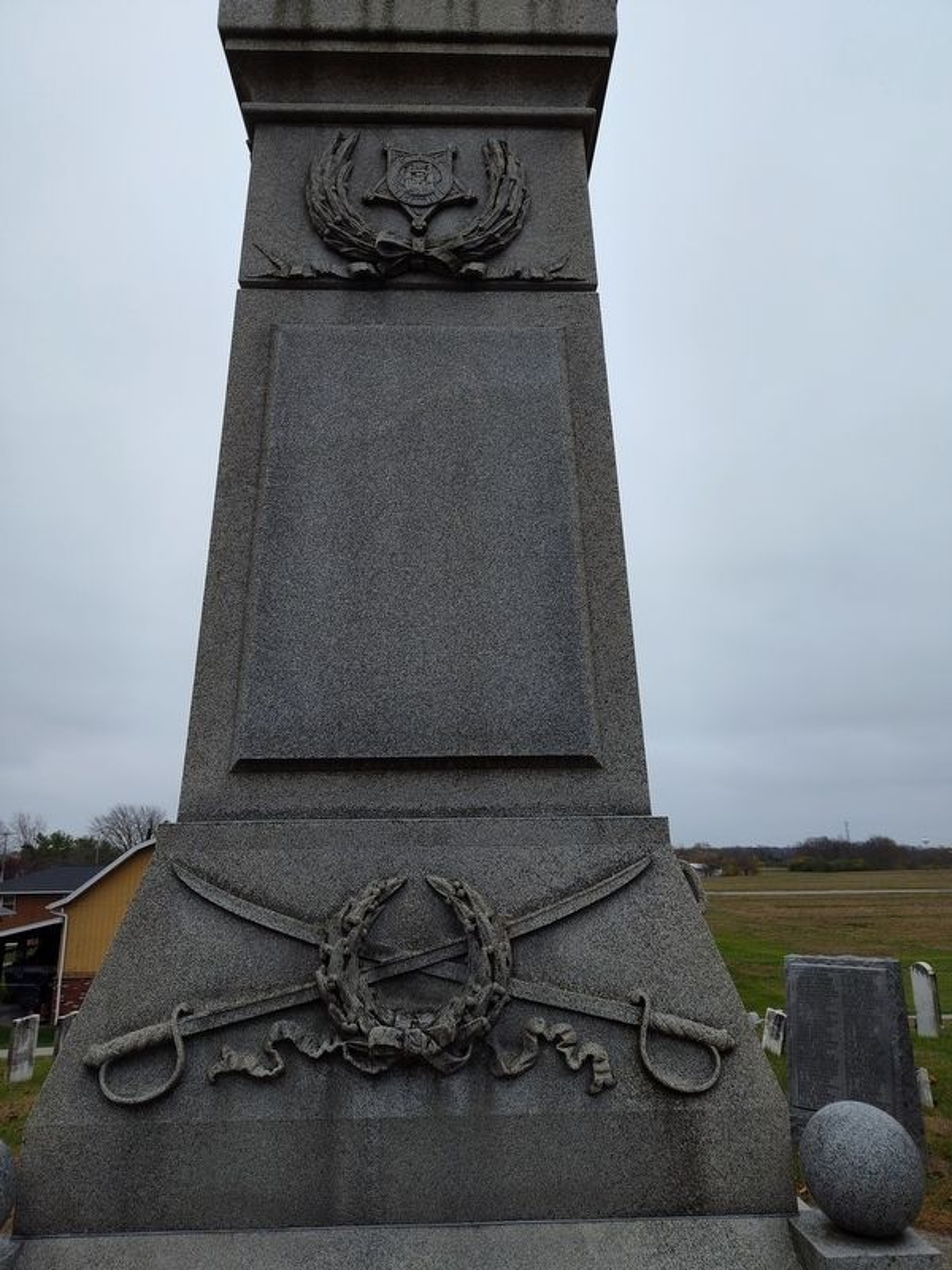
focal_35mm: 23
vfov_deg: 73.9
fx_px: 843
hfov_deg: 58.9
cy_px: 635
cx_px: 476
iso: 118
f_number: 1.8
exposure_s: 1/200
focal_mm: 5.56
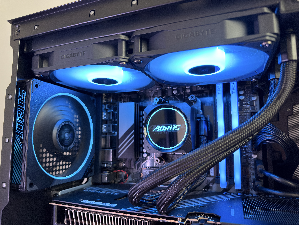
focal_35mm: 24
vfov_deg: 56.8
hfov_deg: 71.6
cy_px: 112
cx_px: 150
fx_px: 207
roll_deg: +0.8
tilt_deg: +7.5
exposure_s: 1/40
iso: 500
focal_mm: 6.76
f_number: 1.78
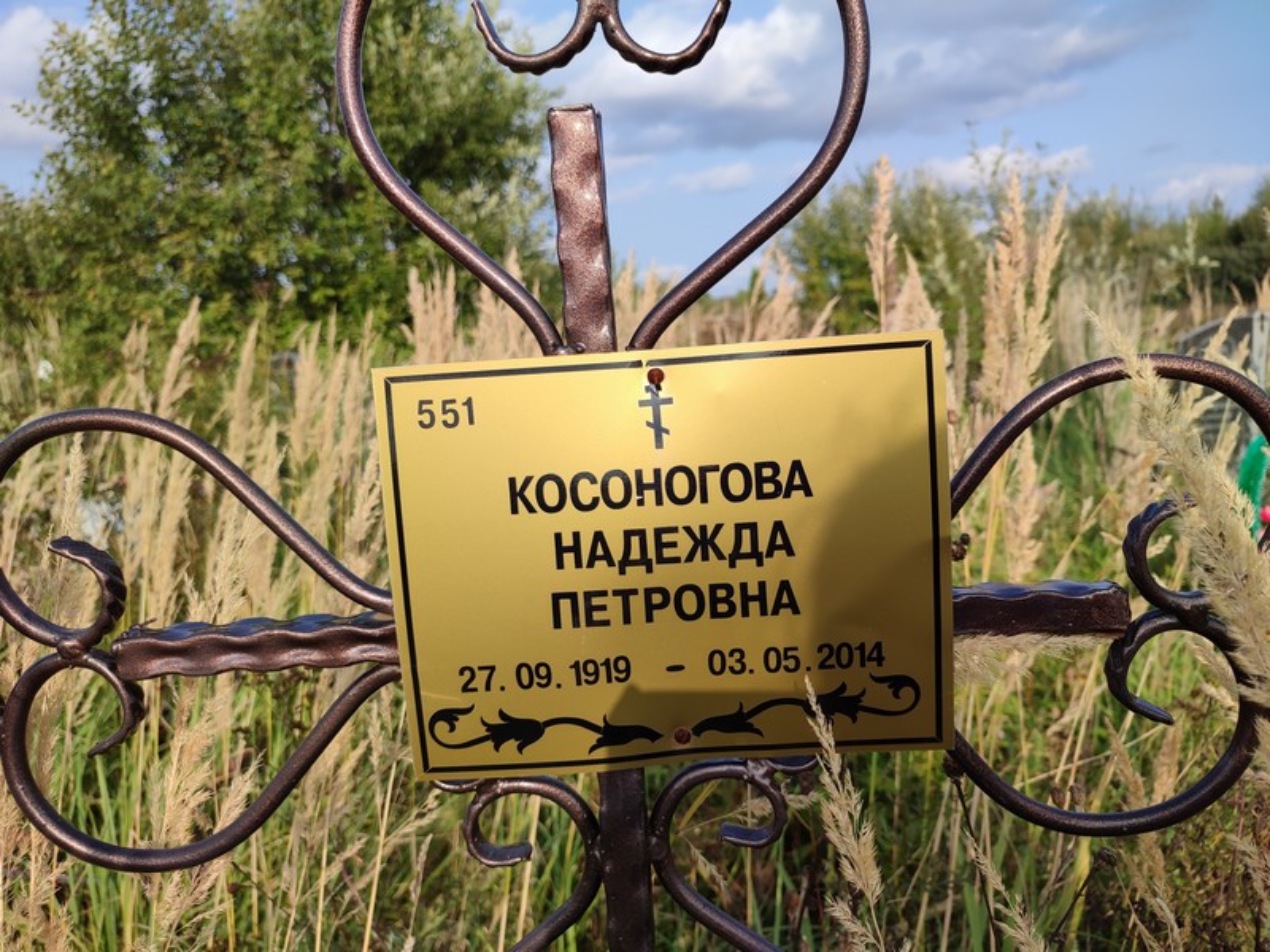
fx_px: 917
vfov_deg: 54.9
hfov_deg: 69.4
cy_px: 476
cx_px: 635
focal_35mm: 25
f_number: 1.9
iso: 50
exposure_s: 1/456
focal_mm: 6.04
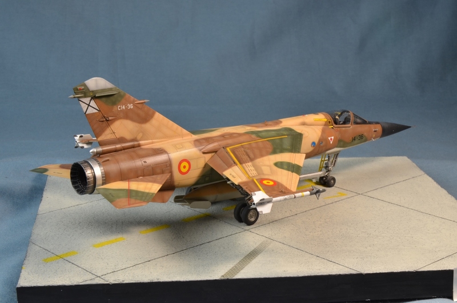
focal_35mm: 75
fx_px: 950
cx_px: 228
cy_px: 152
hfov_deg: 27.0
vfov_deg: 18.1
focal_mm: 50
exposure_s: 1/3
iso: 200
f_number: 20
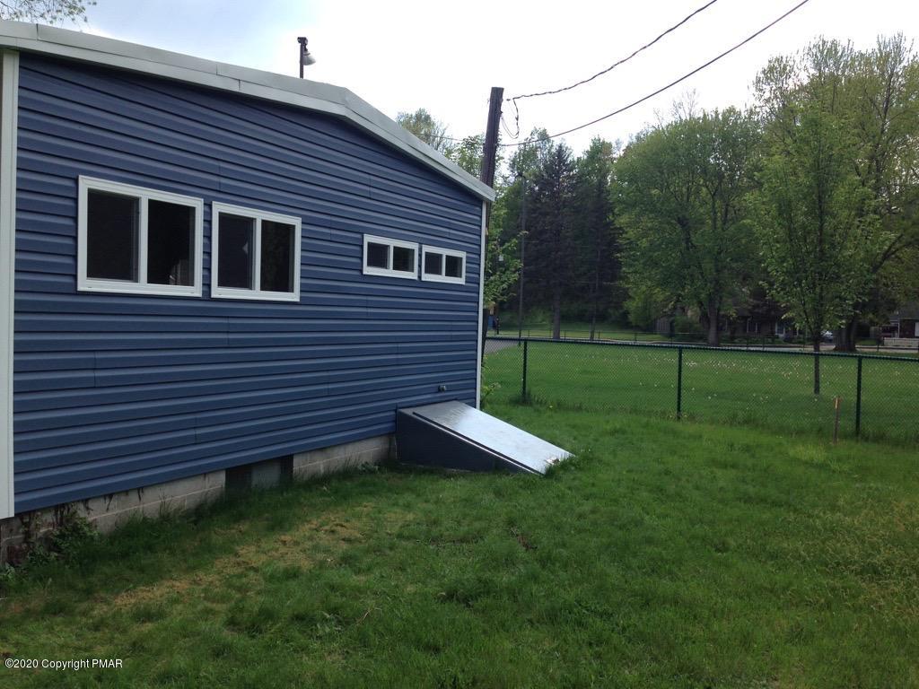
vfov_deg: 42.9
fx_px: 876
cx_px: 460
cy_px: 344
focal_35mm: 33
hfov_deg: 55.4
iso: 50
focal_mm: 4.12
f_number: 2.4
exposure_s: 1/645
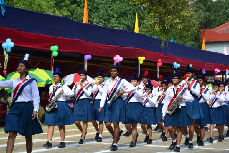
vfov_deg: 12.6
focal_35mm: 109
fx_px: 692
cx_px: 100
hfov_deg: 18.8
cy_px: 92
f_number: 5.6
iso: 400
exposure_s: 1/640
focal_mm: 55
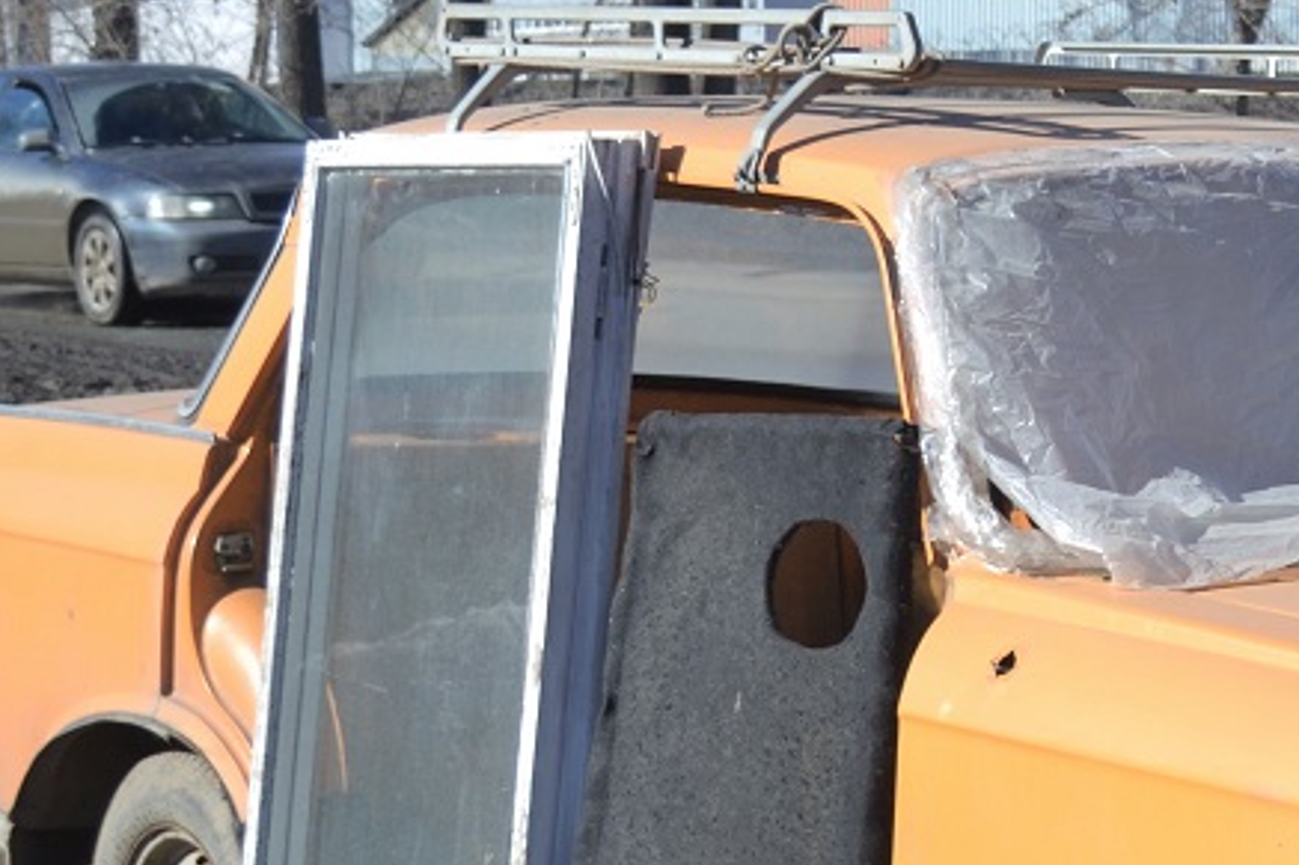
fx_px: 4305
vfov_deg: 11.5
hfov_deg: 16.8
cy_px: 584
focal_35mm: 119
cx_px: 1295
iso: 100
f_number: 4.5
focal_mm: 29
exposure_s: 1/640
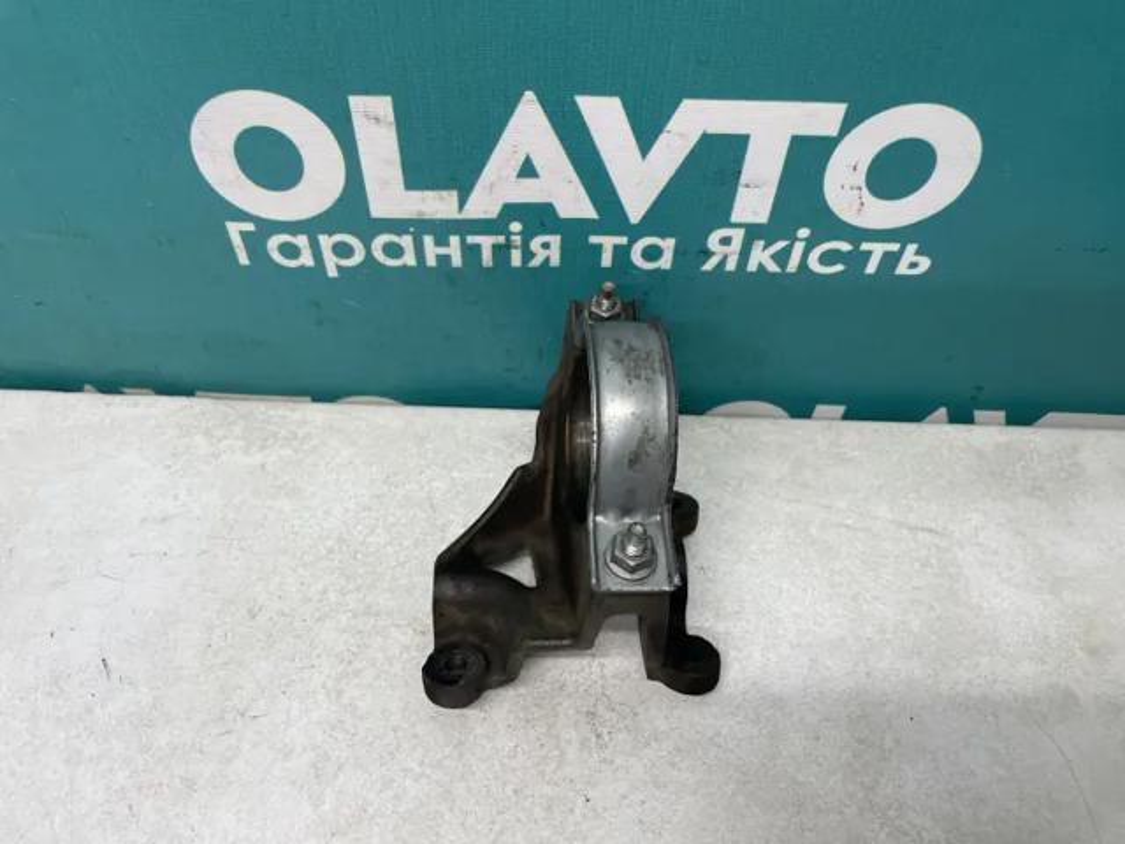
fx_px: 845
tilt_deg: -54.3
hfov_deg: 67.3
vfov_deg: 53.1
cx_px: 562
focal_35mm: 26
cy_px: 422
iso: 80
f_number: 1.6
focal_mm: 4.2
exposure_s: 1/100
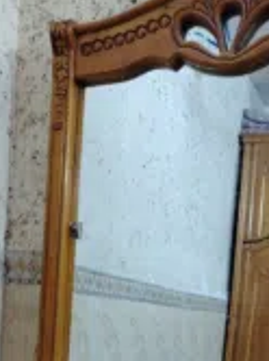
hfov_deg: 25.2
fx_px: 603
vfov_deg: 30.4
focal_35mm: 58
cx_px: 143
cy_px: 378
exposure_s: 1/30
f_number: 1.75
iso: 1078
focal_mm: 5.25
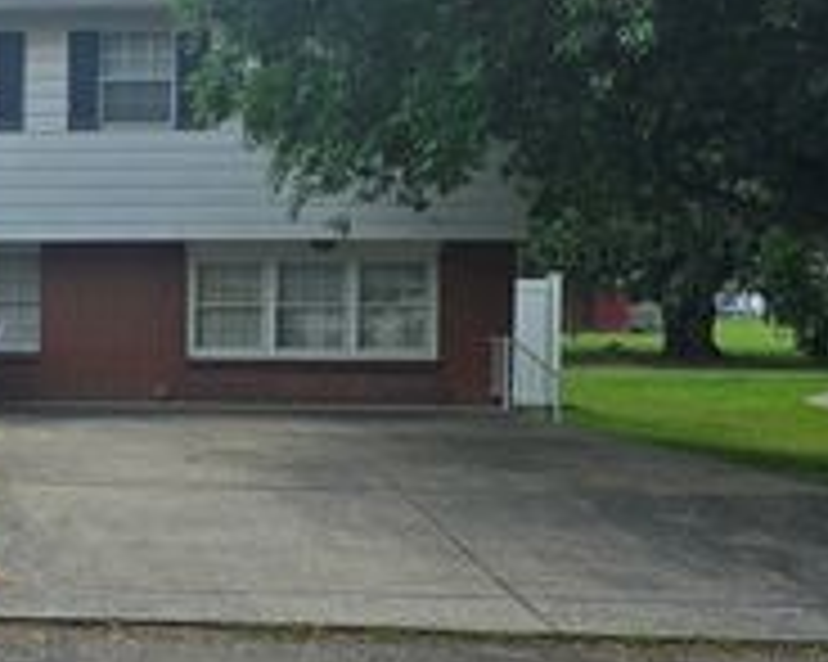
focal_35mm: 61
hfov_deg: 28.1
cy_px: 336
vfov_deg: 25.0
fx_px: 1494
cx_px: -94
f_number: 1.7
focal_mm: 6.3
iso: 12
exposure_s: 1/771
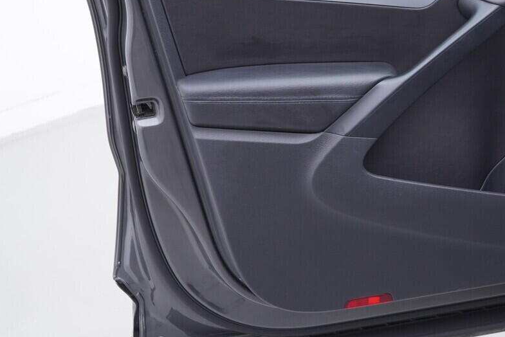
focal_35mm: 66
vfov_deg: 20.5
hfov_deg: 29.7
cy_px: 96
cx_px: 418
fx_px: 926
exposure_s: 1/40
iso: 125
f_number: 3.2
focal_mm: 24
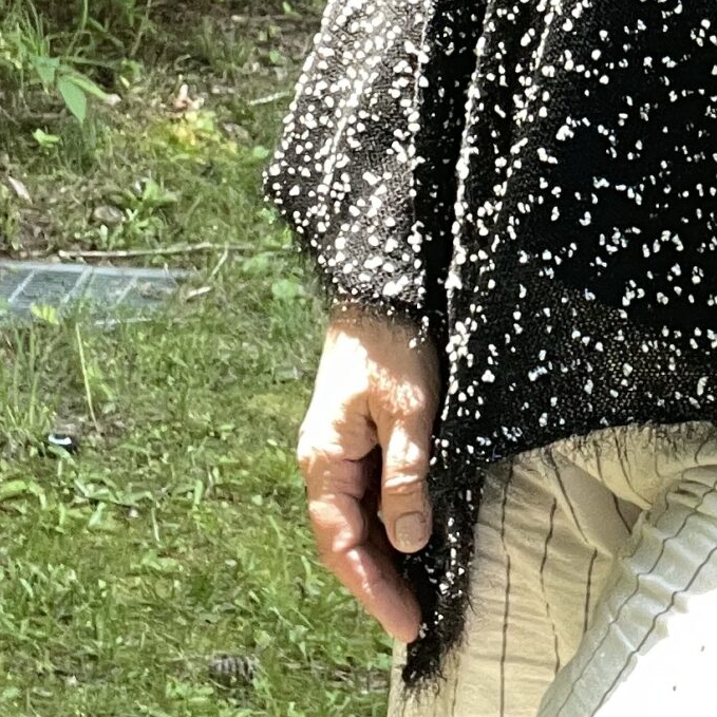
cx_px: 843
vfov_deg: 16.4
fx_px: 2343
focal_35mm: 100
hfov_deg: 16.7
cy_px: -240
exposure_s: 1/82
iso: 100
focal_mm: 2.71
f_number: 2.2
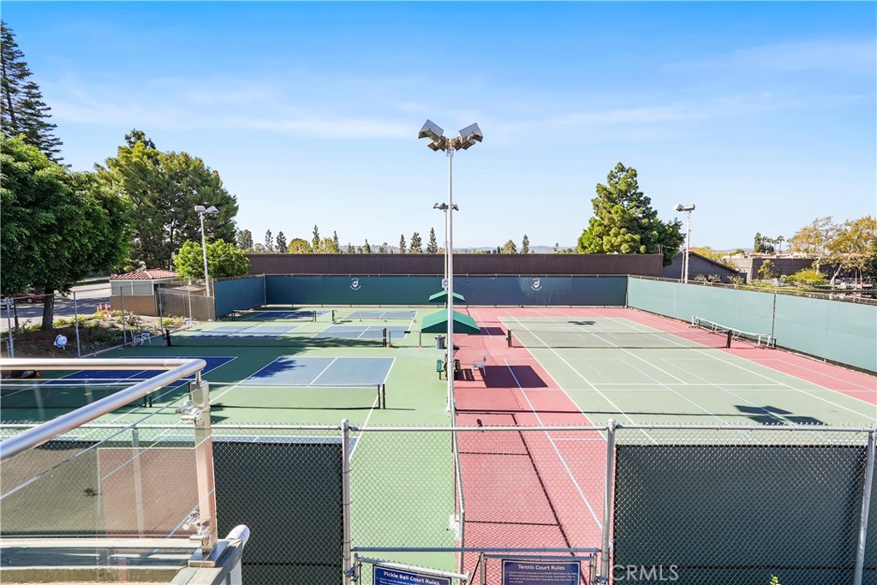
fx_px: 390
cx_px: 438
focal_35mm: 16
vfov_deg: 73.8
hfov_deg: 96.7
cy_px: 292
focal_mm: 16
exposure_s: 1/125
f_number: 10
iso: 100
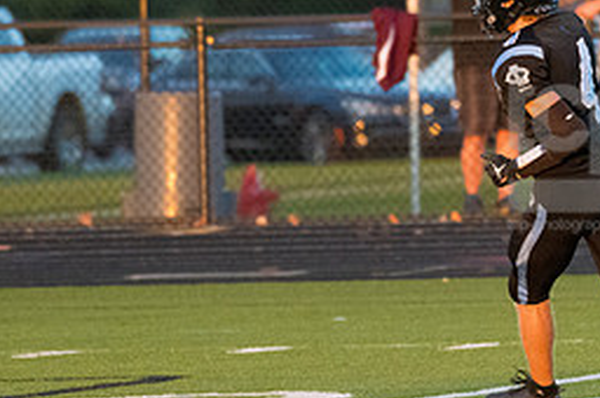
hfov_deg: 2.6
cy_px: 150
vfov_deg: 1.7
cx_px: 579
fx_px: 13117
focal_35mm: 788
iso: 5000
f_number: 5.6
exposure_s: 1/2000
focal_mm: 290
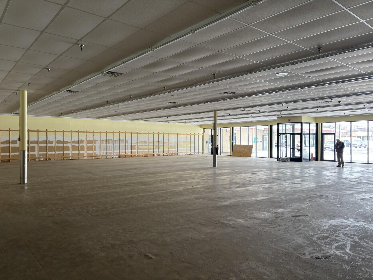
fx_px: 280
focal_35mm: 26
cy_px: 140
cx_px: 186
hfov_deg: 67.3
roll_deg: -0.7
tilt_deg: +3.6
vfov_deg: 53.1
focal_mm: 5.96
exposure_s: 1/121
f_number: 1.6
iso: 80
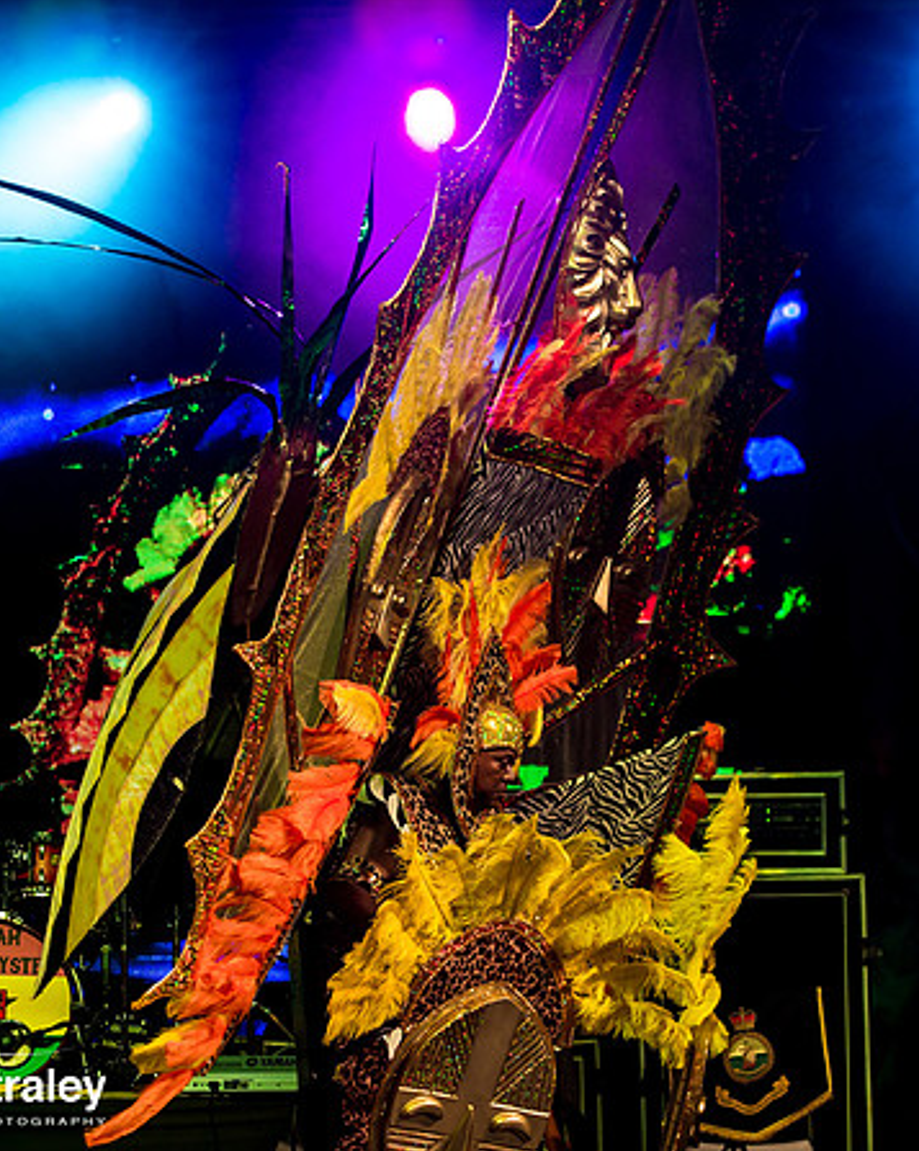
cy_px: 715
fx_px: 4901
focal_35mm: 144
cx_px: 452
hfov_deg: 10.7
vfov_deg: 13.4
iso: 2000
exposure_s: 1/320
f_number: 5.6
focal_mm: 82
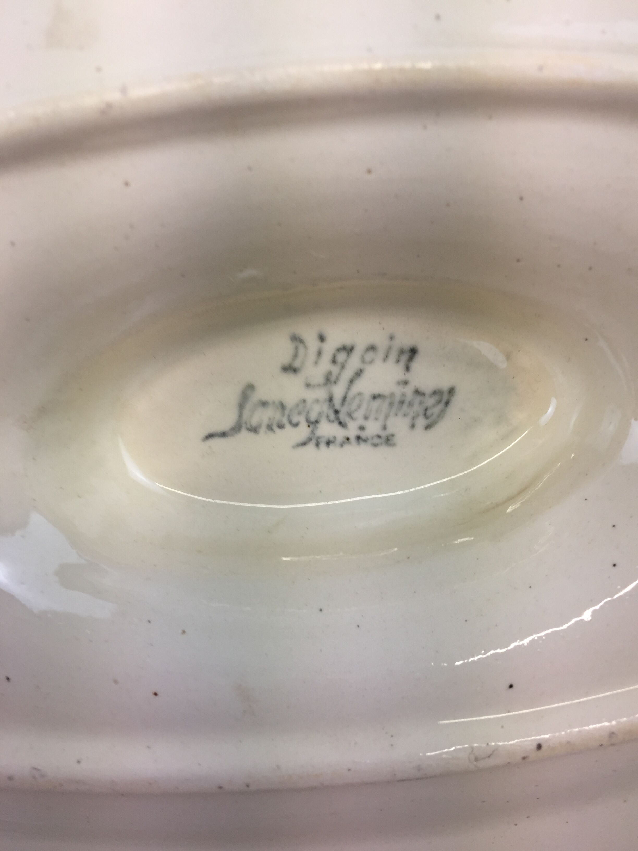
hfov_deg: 48.2
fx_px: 713
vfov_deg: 61.7
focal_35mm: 29
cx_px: 319
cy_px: 426
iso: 32
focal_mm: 4.15
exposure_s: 1/176
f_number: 2.2
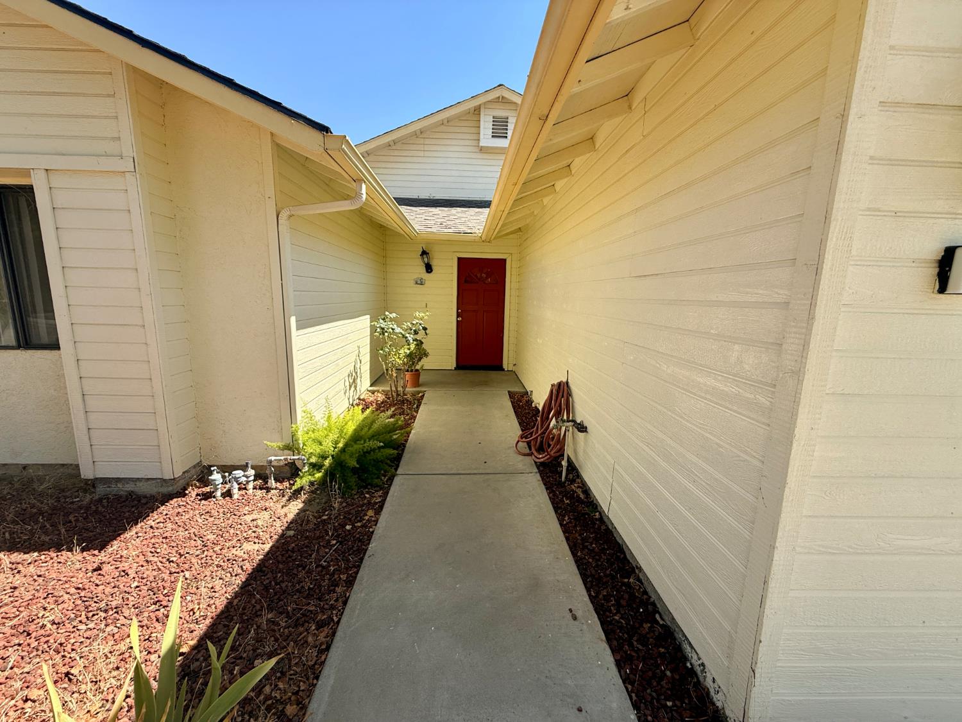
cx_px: 481
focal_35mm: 14
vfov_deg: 85.7
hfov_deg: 102.1
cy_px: 361
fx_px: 389
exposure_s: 1/1125
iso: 64
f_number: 2.2
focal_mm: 2.22
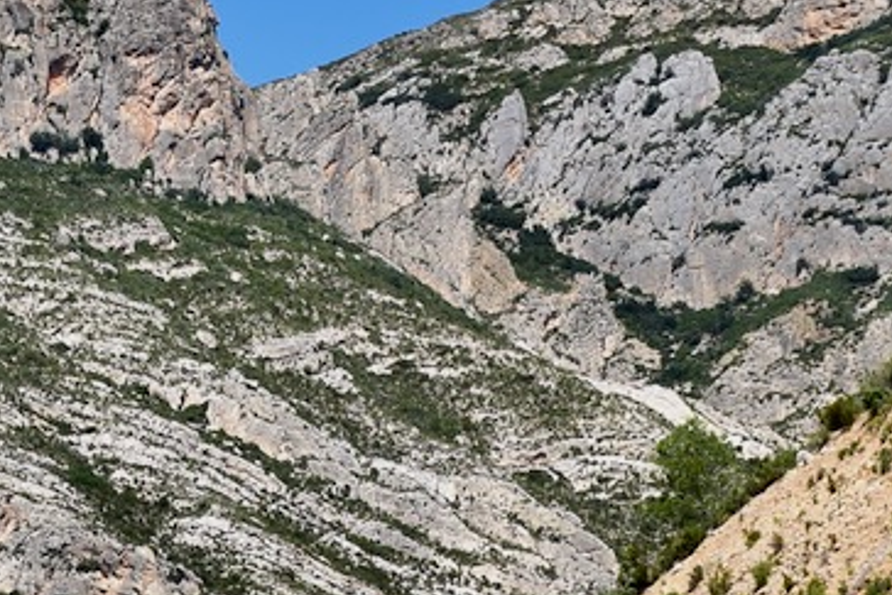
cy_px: 846
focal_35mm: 185
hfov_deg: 11.1
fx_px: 4580
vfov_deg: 7.3
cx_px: 69
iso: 320
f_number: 5.6
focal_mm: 35
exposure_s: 1/1250
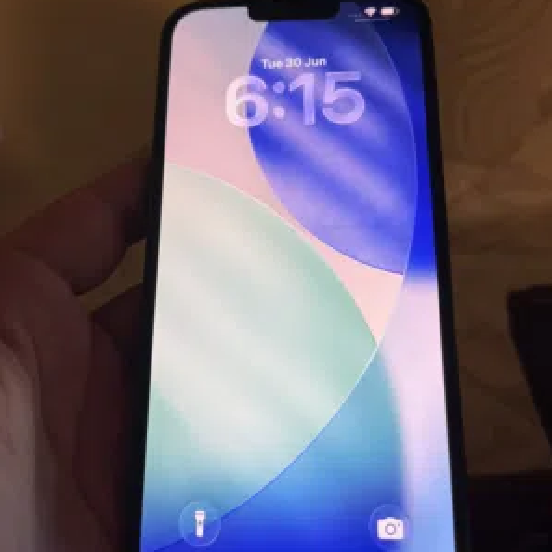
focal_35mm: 31
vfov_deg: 52.4
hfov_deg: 52.5
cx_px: 277
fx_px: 559
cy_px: 247
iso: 32
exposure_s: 1/120
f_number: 1.6
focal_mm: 5.1
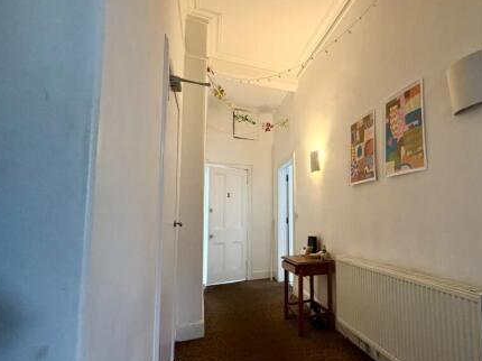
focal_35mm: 19
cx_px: 311
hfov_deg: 82.5
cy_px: 198
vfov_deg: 68.5
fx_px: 264
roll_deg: +0.5
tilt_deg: +4.7
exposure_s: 1/60
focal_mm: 2.22
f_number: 2.2
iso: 500
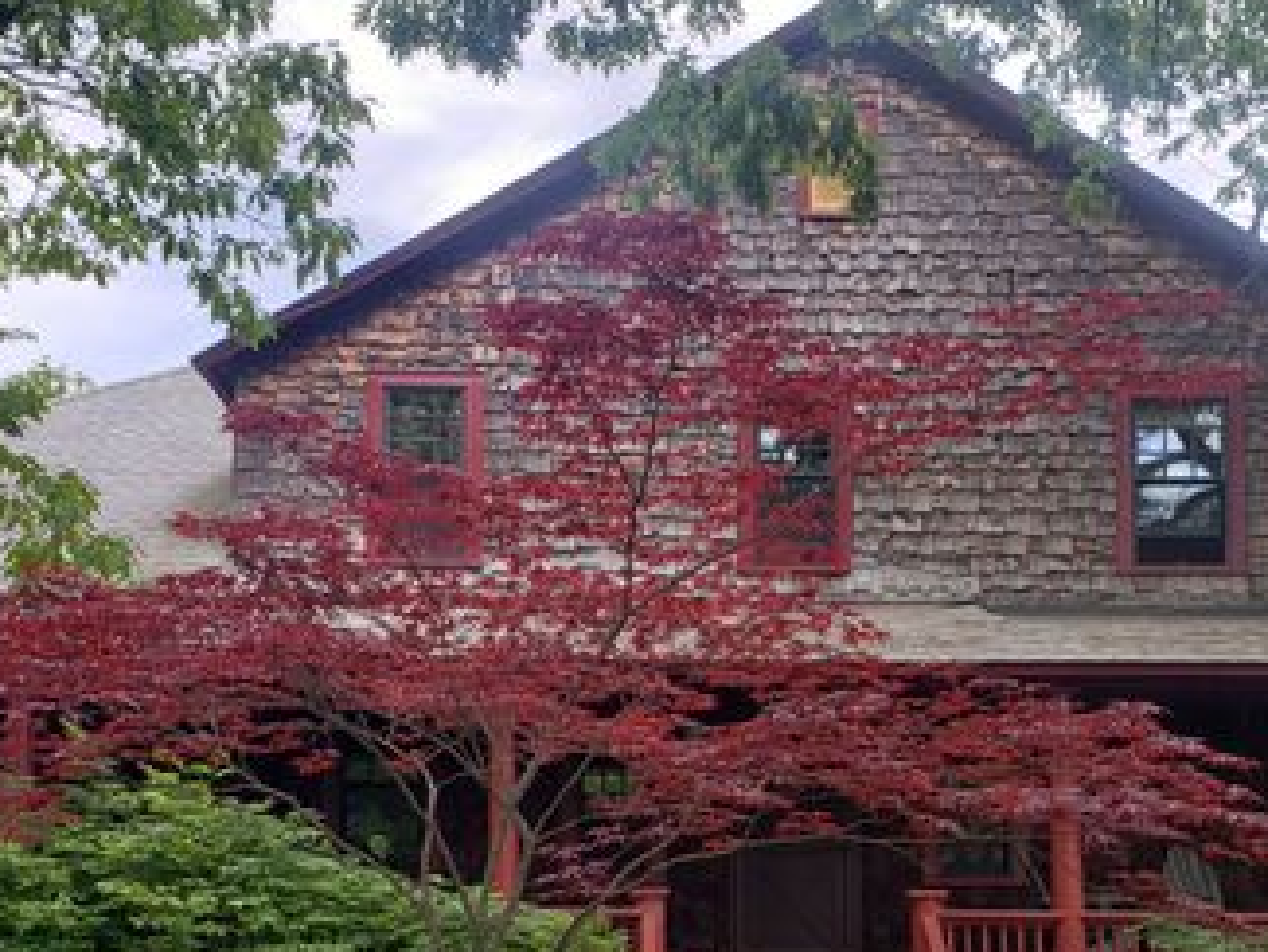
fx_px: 1759
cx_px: 691
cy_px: 792
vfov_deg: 29.4
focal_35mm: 48
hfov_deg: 39.6
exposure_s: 1/195
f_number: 2.4
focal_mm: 4.3
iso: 50
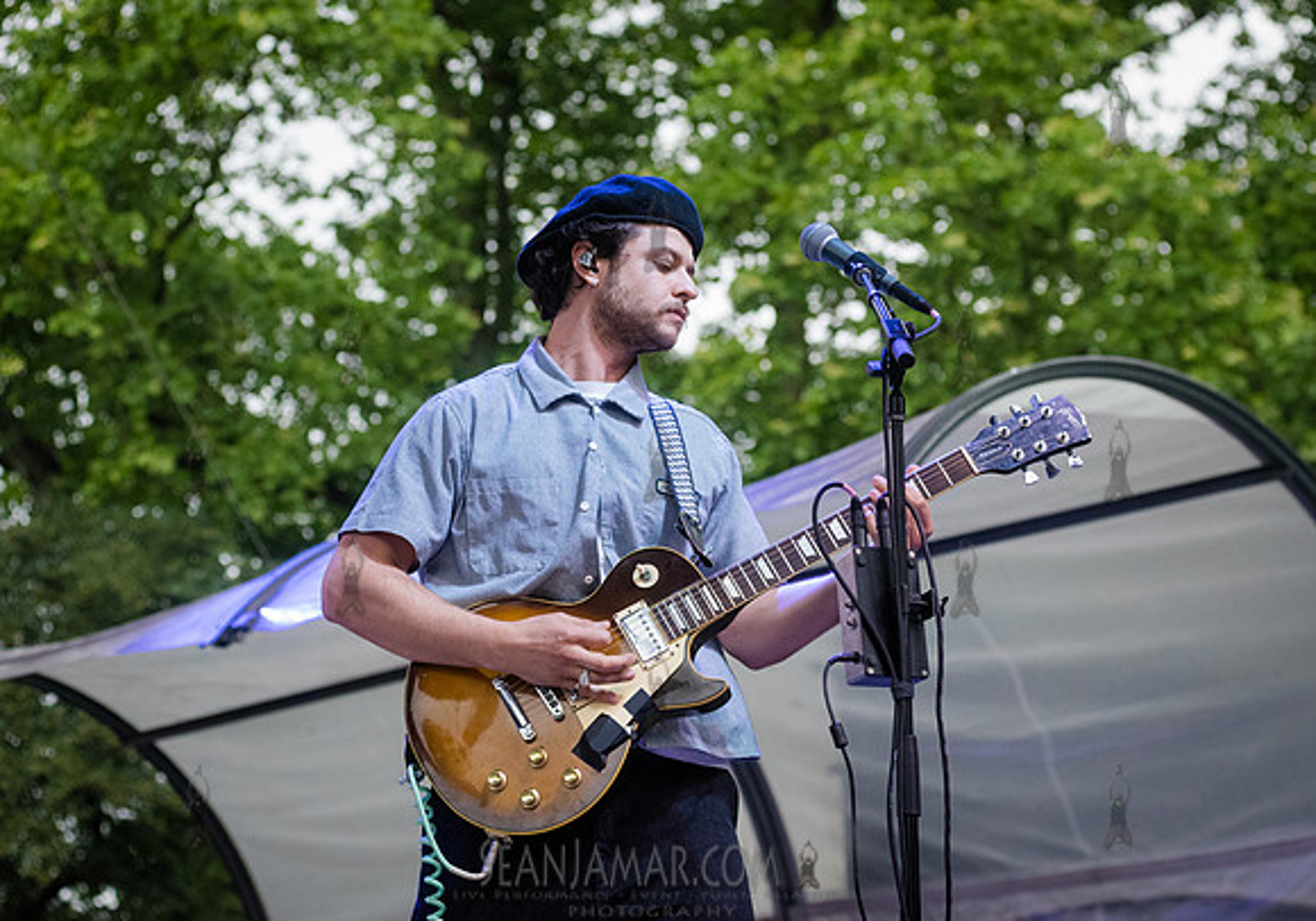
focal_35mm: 97
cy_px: 380
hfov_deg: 20.7
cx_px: 744
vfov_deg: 14.6
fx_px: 3602
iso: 3200
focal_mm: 80
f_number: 4.5
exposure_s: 1/640
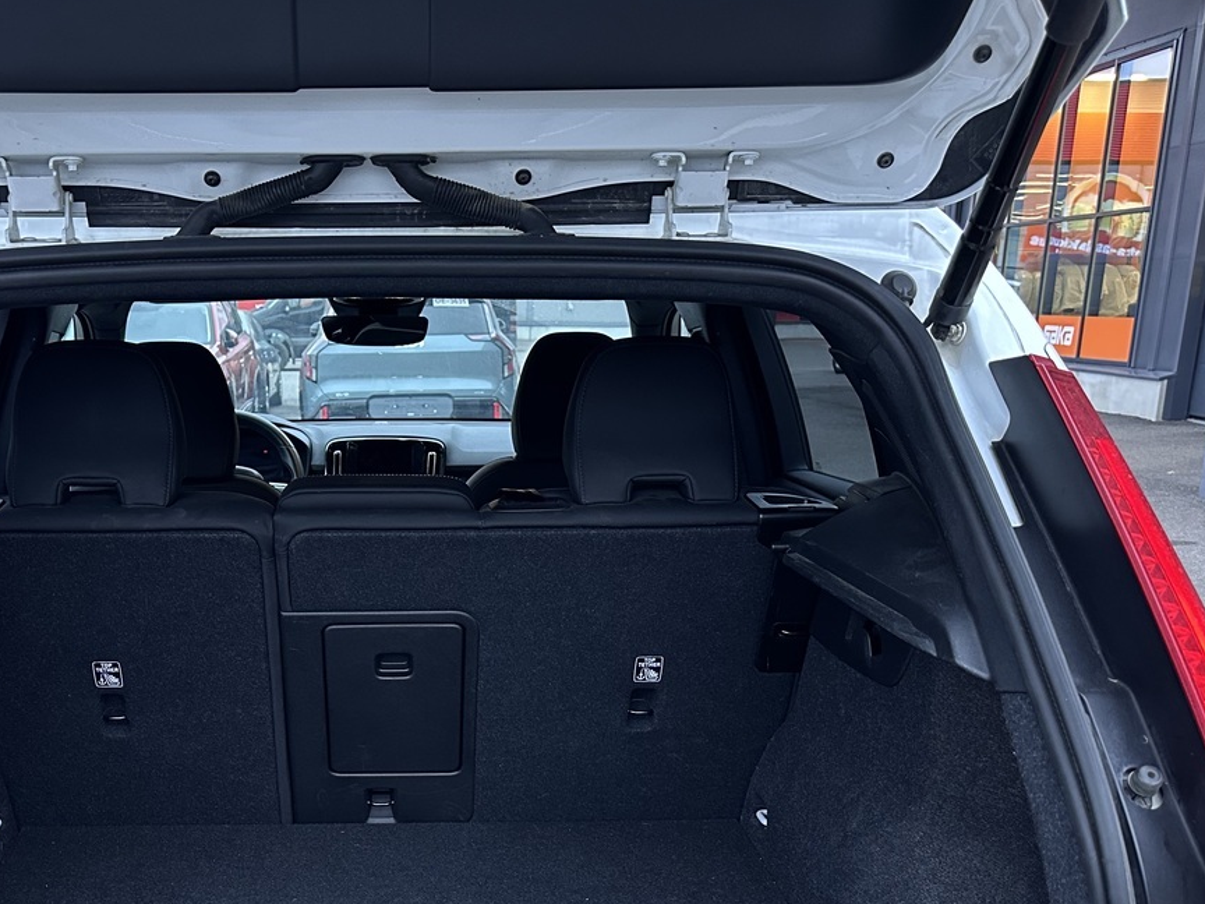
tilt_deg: -15.7
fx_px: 1392
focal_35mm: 40
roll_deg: -0.5
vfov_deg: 35.0
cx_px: 407
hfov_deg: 46.1
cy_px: 705
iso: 640
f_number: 1.78
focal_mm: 6.86
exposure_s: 1/60
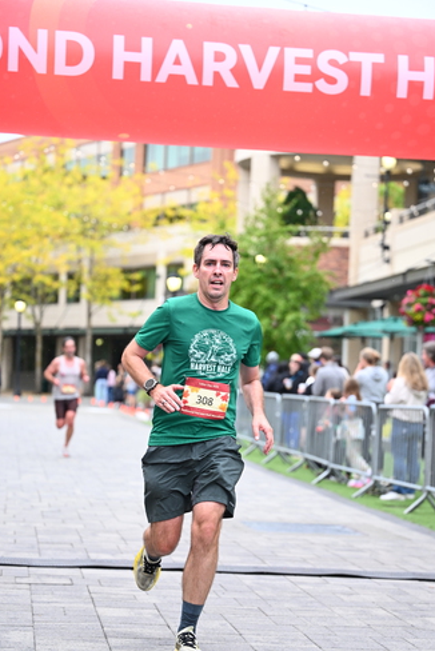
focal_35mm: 89
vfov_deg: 22.8
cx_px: 238
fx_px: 1611
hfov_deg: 15.4
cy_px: 363
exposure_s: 1/1600
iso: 1250
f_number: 2.8
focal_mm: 79
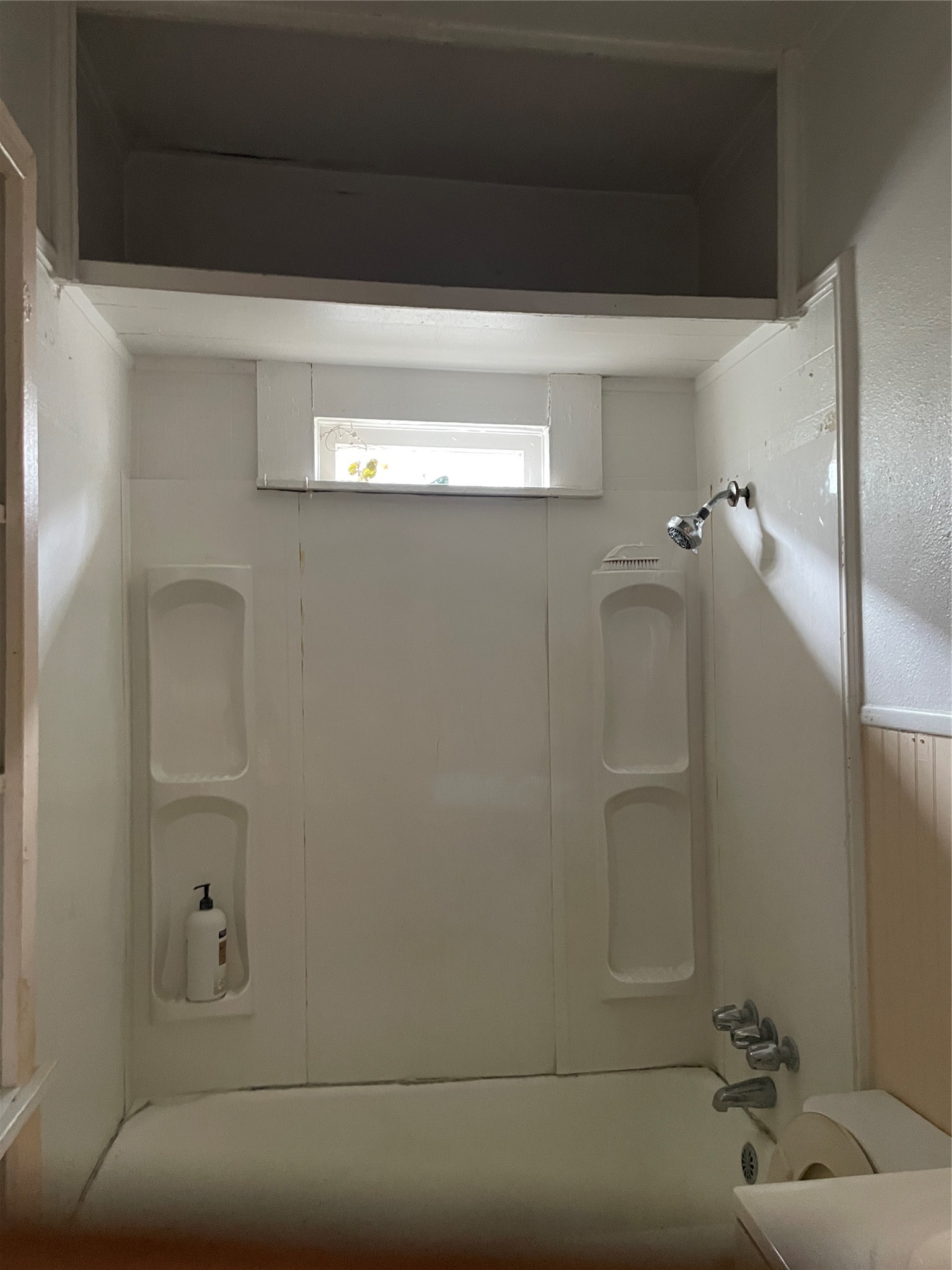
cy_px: 635
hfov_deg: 53.1
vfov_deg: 67.3
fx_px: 953
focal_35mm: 26
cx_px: 476
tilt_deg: +1.3
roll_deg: +1.3
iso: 500
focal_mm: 4.2
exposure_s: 1/30
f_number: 1.6
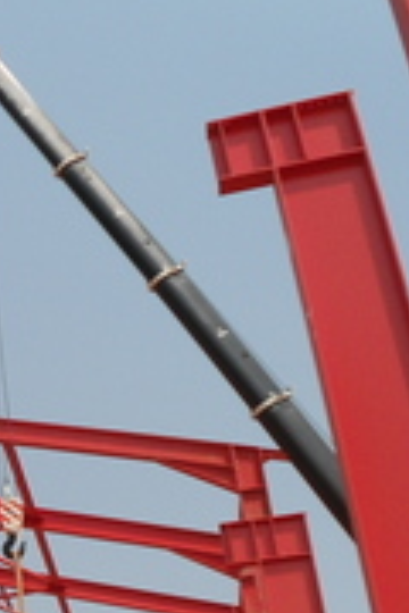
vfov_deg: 25.8
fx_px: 1278
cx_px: -262
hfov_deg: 16.1
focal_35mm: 75
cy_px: 598
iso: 80
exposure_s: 1/200
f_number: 8
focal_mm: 4.7
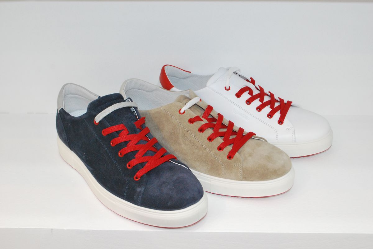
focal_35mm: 44
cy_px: 124
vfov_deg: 30.8
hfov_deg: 45.0
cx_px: 186
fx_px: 451
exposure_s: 1/200
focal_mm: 29
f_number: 7.1
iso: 1600
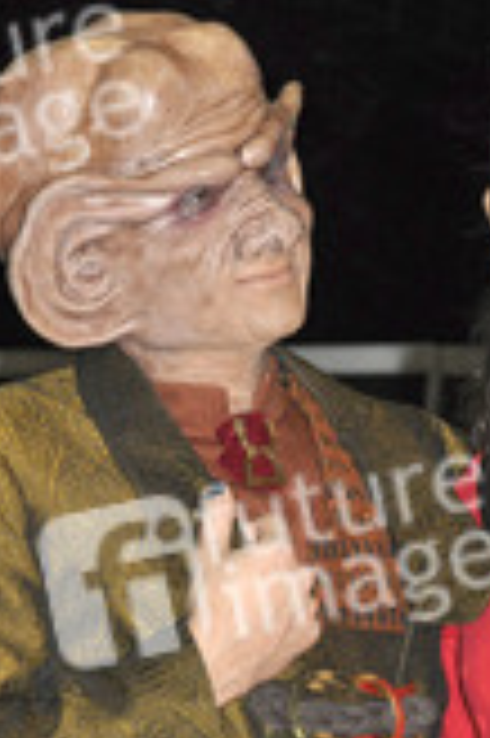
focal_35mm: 176
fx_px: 3601
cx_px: 402
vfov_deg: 11.5
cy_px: 788
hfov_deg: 7.8
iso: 800
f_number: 4.8
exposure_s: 1/60
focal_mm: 48
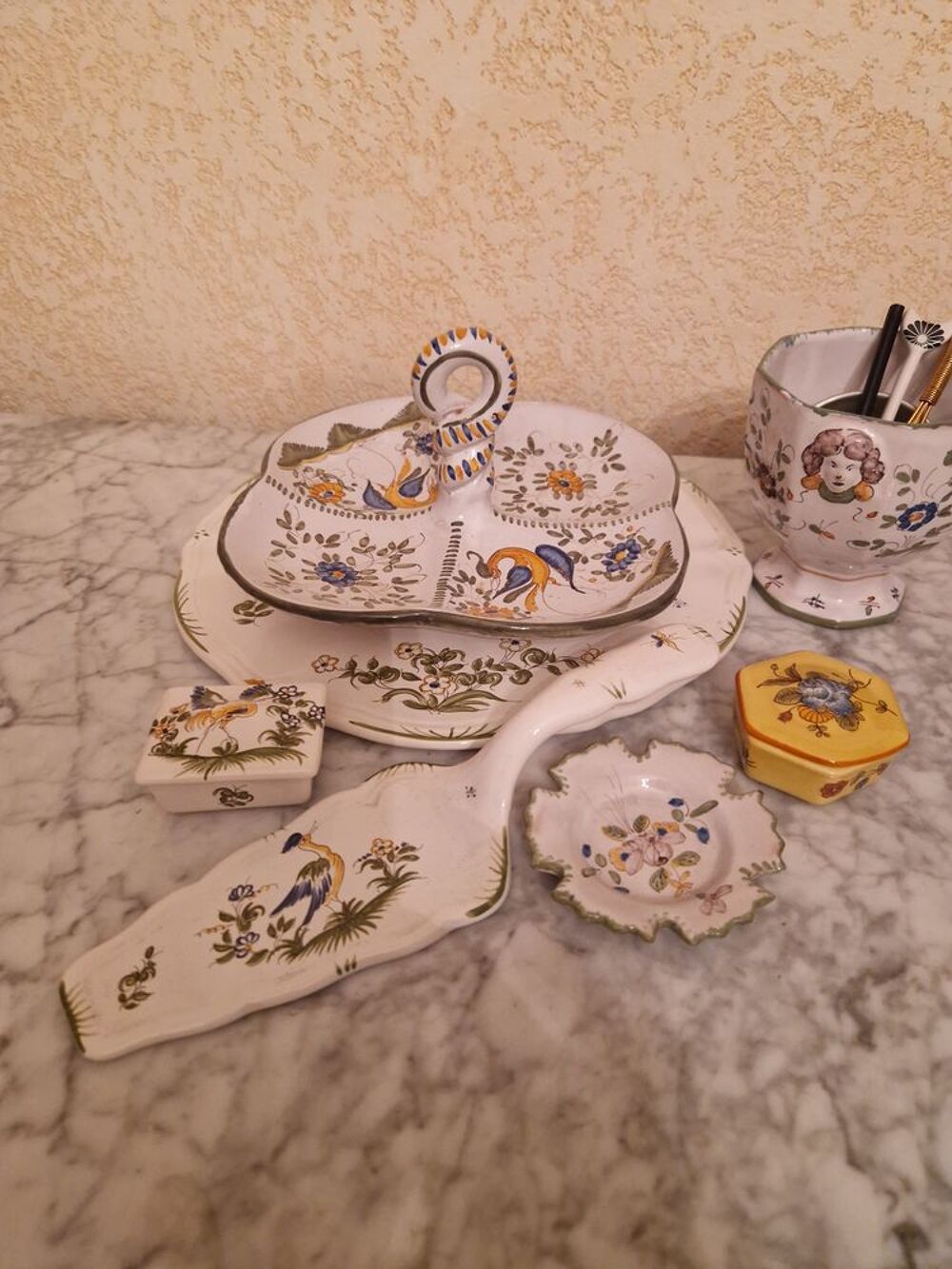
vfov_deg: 73.9
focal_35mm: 23
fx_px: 843
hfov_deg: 58.9
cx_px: 476
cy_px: 634
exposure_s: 1/100
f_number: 1.8
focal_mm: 5.4
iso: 125
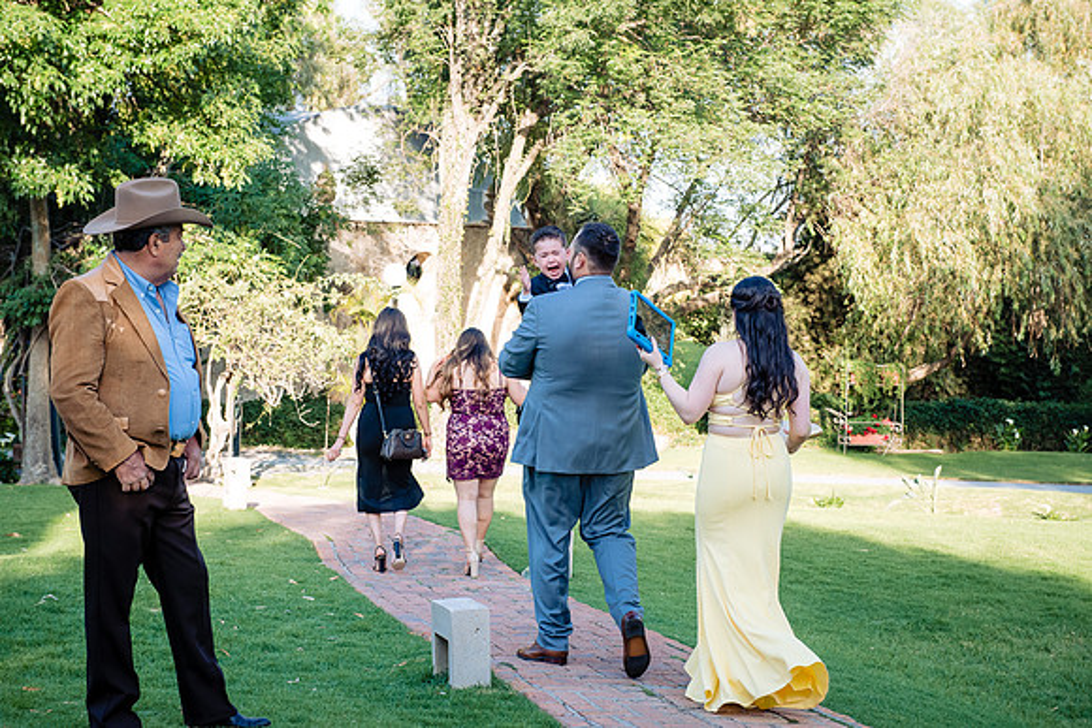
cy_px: 364
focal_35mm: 70
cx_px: 546
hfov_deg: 28.8
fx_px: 2124
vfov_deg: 19.5
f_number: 7.1
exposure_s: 1/400
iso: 800
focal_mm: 70
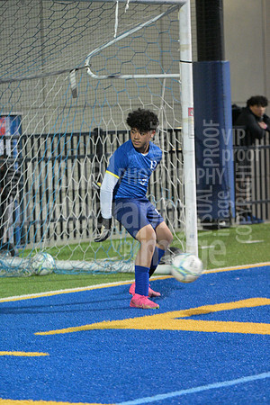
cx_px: 135
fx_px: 2278
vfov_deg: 10.2
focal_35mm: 202
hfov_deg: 6.8
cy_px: 202
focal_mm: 135
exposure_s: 1/800
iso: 9000
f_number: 2.8
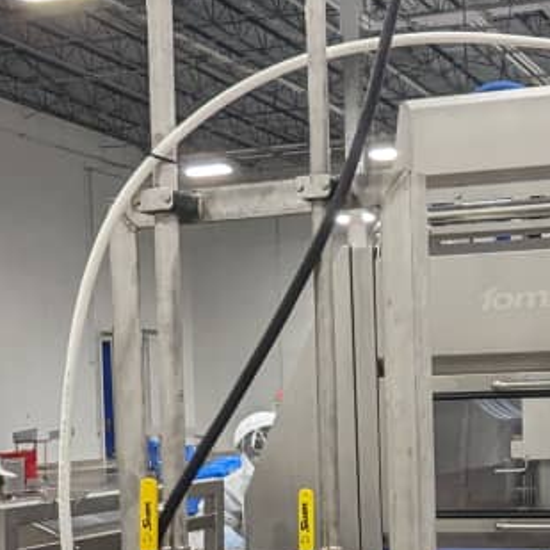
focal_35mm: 61
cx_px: 603
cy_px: 423
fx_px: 1097
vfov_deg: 27.7
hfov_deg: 26.0
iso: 213
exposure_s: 1/120
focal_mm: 2.35
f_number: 2.2
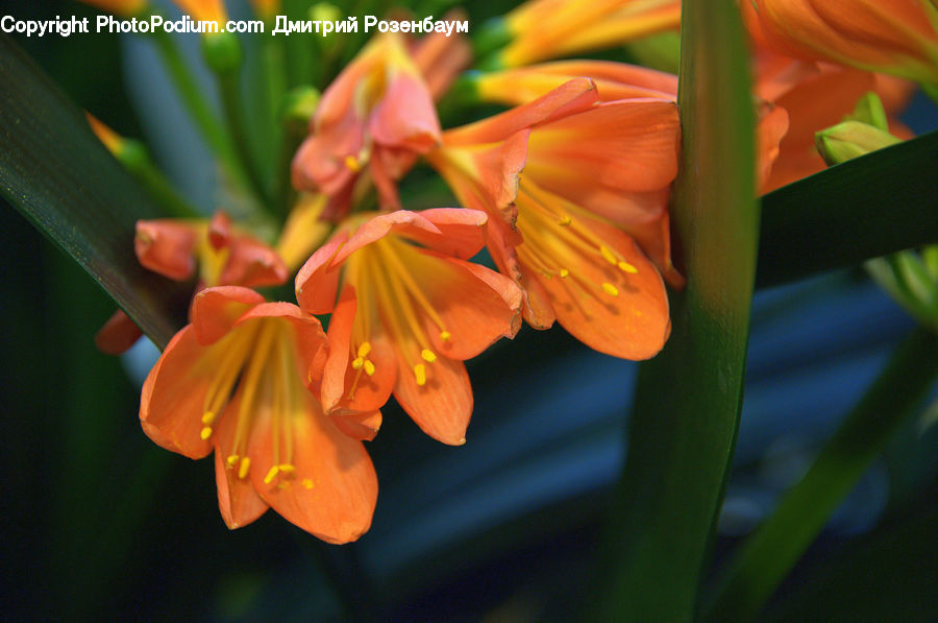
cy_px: 312
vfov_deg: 5.5
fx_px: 6503
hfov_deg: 8.2
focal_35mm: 250
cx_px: 469
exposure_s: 1/60
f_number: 5.6
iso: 800
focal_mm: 250
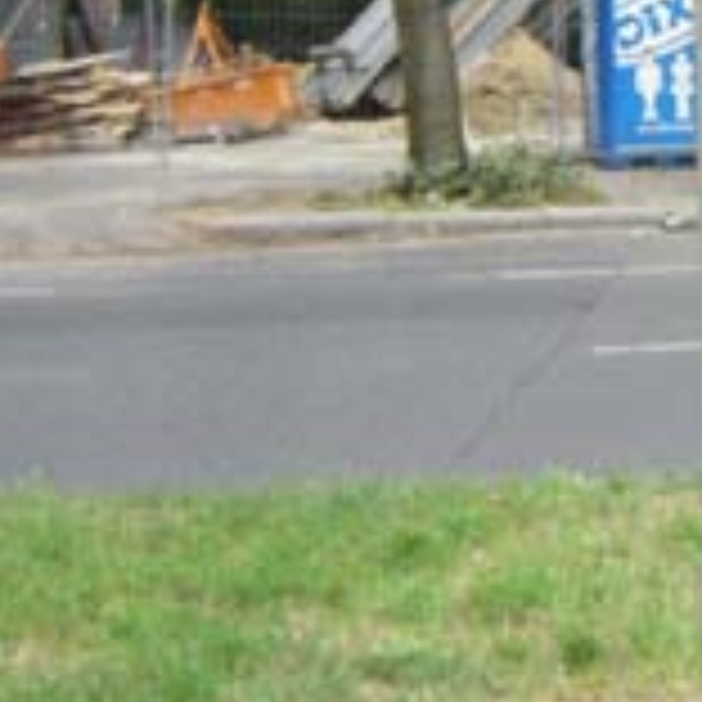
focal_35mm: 97
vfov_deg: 17.7
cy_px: 104
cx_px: 634
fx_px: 2226
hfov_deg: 17.6
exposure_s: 1/640
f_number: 4.3
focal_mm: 6.2
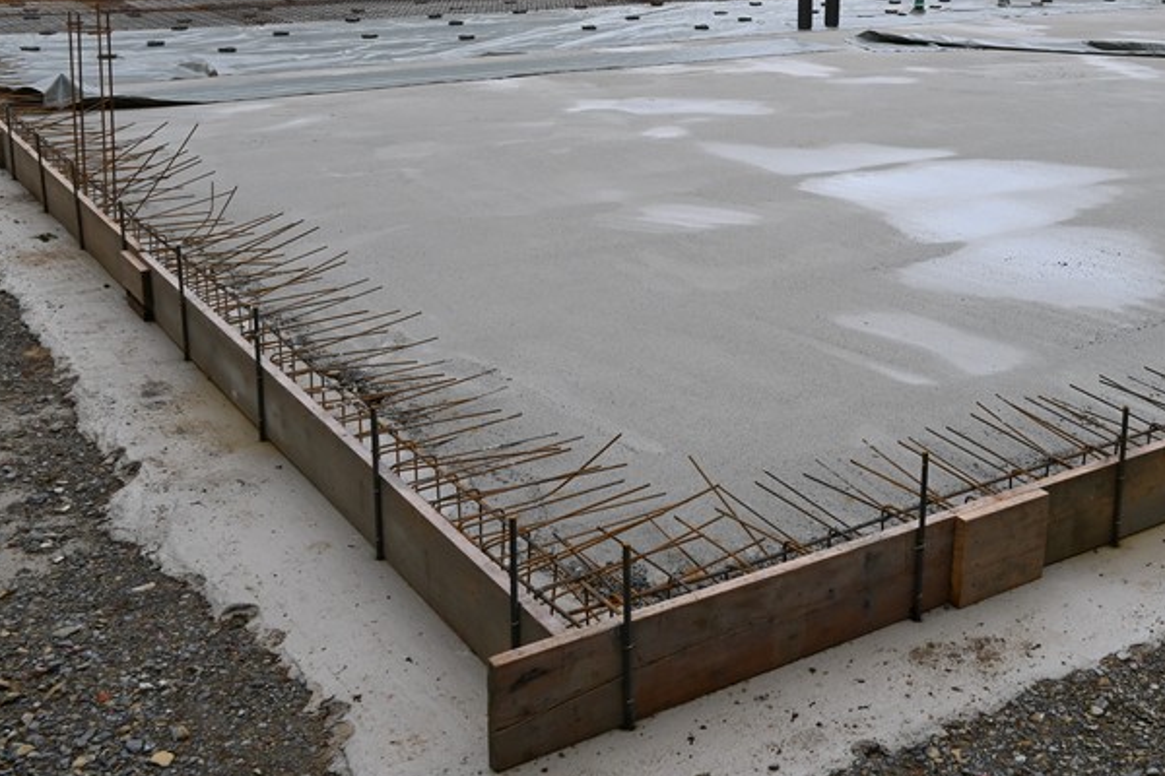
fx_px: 1456
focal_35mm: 45
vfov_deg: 29.5
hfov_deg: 43.2
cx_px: 744
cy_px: 212
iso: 280
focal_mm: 18
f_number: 5.6
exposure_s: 1/500
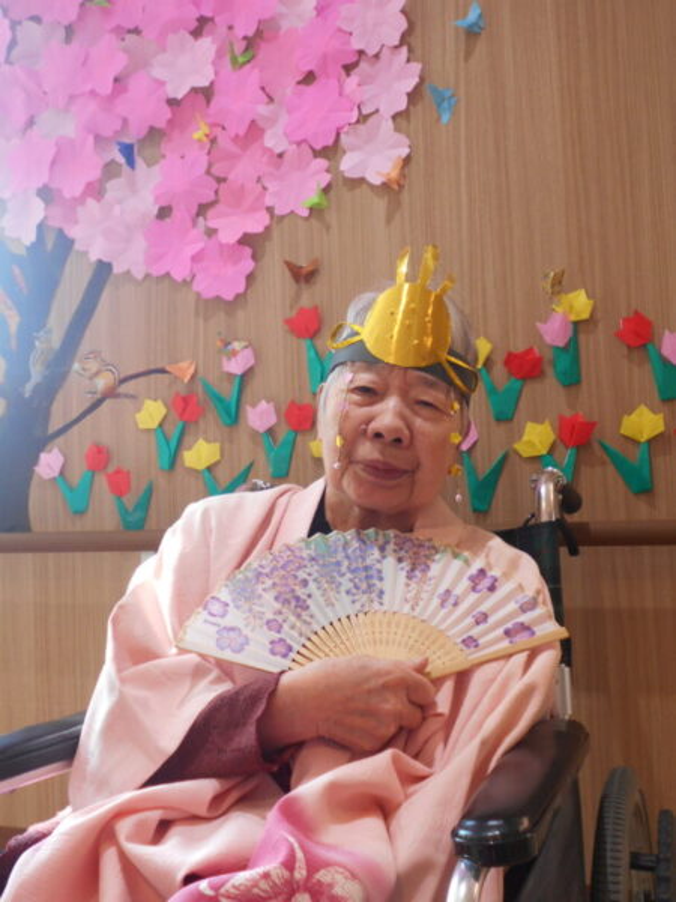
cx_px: 338
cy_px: 451
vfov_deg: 54.0
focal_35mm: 34
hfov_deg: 41.8
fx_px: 885
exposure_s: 1/30
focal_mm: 5.8
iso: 125
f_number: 3.6
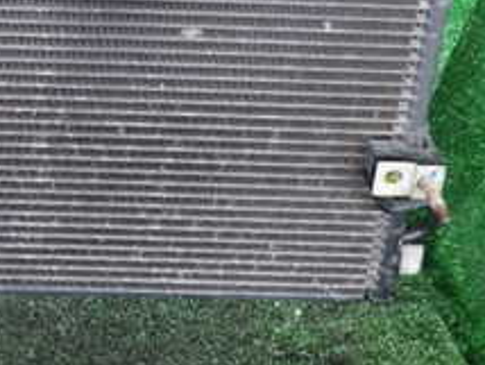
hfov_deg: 26.8
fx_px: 982
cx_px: 45
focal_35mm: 70
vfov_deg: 19.7
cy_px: -79
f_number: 2
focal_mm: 4.5
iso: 200
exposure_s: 1/50
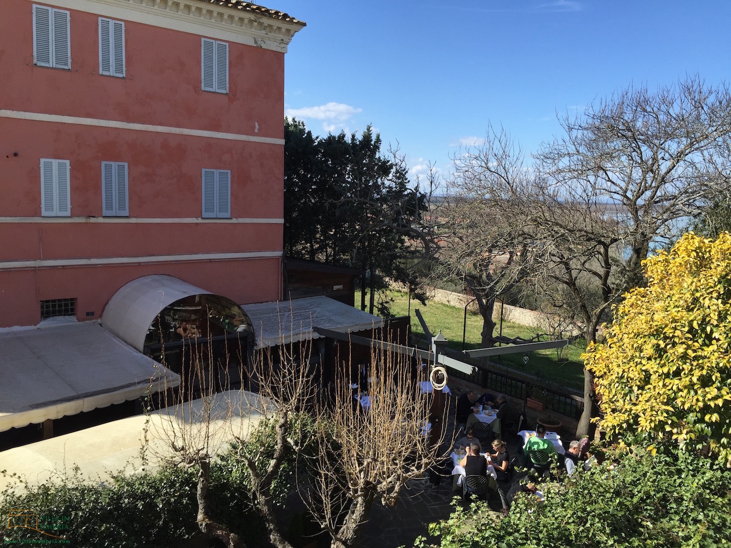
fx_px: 612
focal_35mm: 29
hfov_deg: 61.7
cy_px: 274
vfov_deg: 48.2
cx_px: 366
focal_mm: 4.15
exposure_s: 1/1464
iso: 32
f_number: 2.2
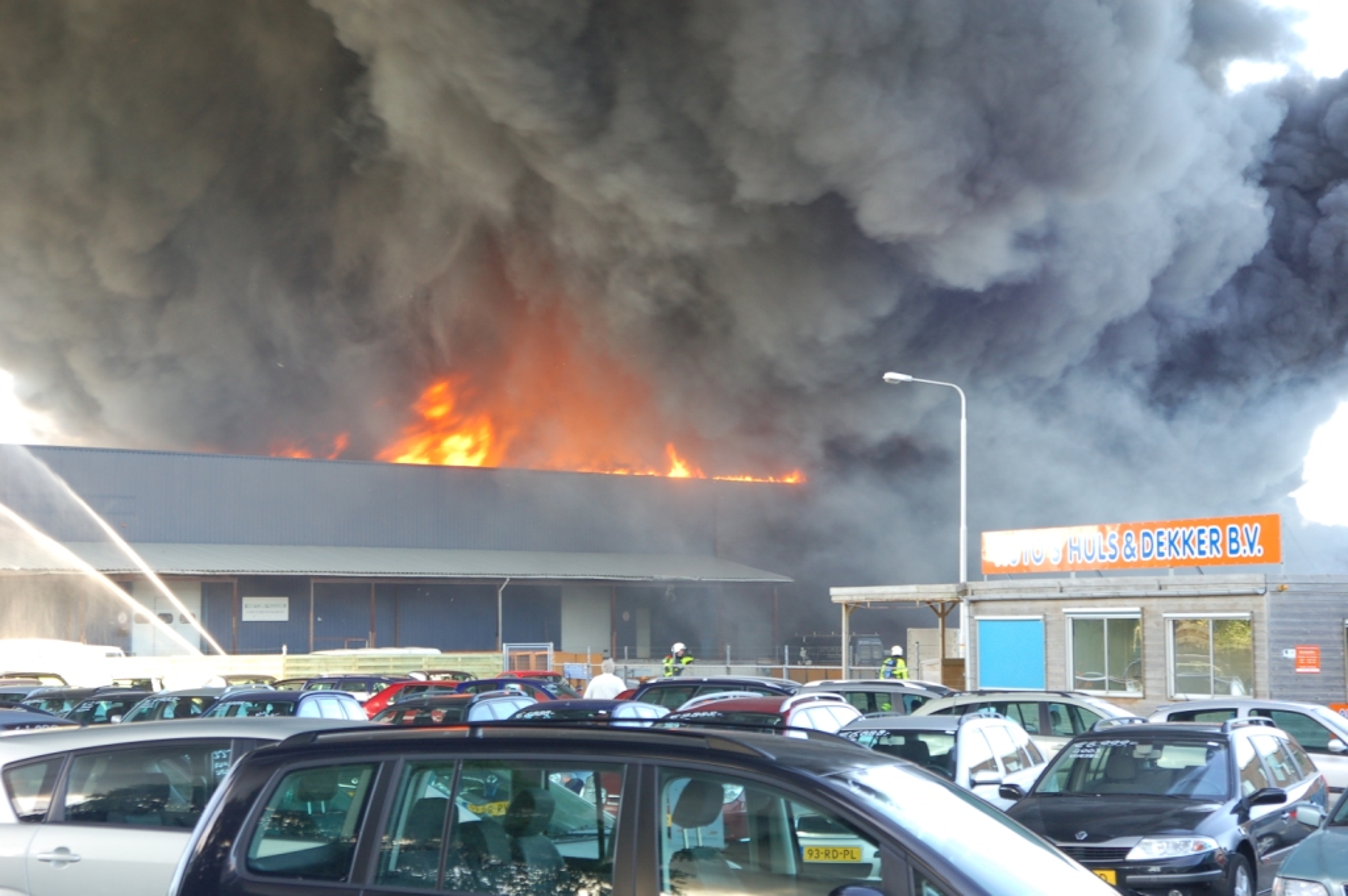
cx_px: 674
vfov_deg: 15.2
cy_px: 448
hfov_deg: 22.6
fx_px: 3367
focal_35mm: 90
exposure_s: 1/40
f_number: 5.3
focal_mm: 60
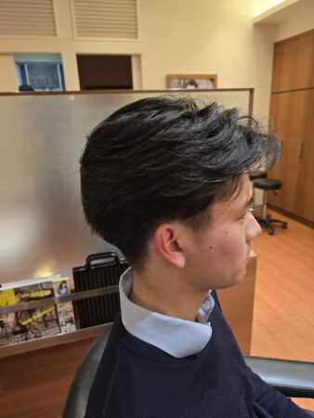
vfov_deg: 73.9
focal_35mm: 23
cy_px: 209
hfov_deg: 58.9
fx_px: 278
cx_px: 157
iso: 250
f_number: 1.7
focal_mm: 6.3
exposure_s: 1/100
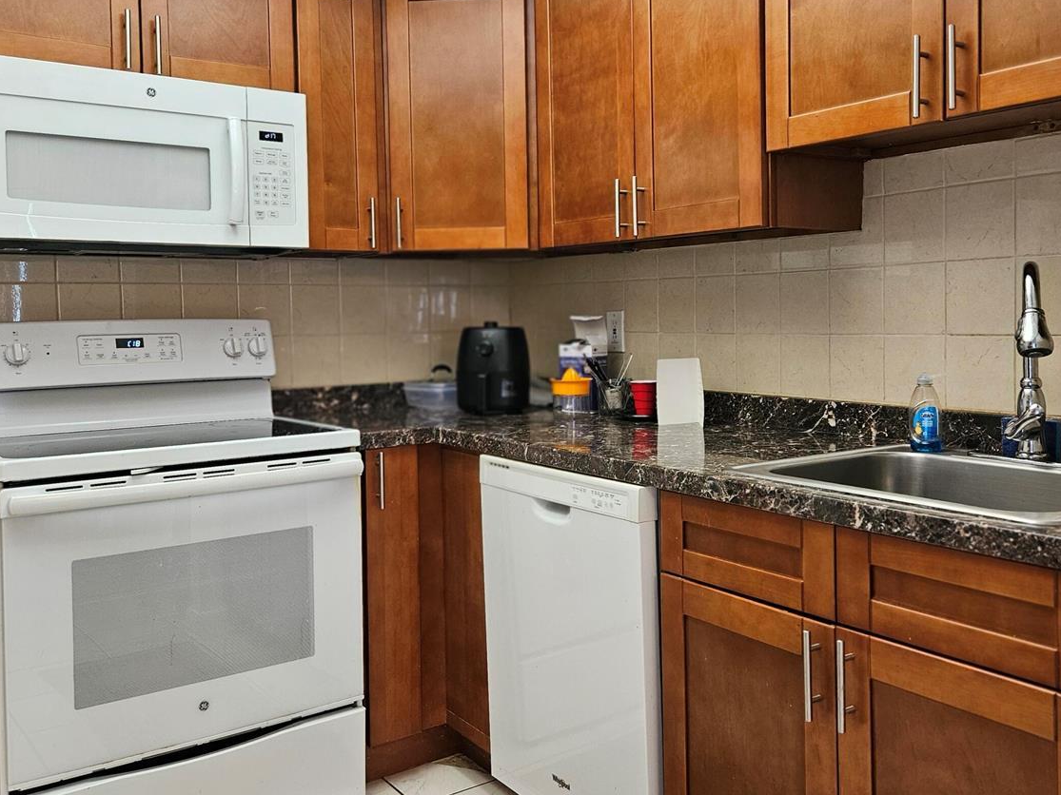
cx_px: 576
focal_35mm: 33
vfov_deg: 42.9
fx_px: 1011
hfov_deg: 55.3
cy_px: 346
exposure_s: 1/120
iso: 320
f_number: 1.8
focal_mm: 5.4
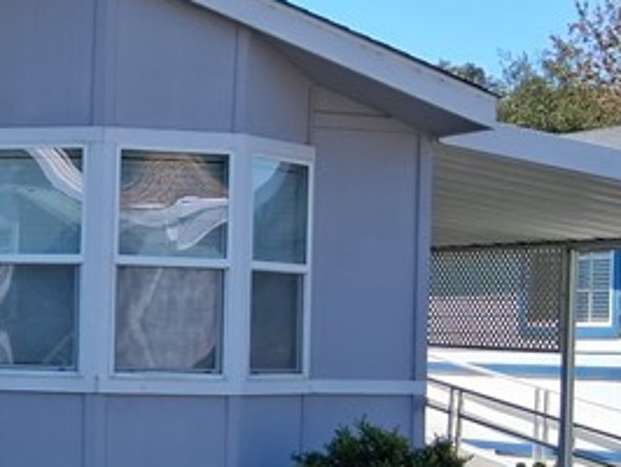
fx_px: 1796
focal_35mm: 100
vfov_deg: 14.8
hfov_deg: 17.9
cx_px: -252
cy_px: 327
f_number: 1.8
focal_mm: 3.98
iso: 25
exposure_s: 1/465
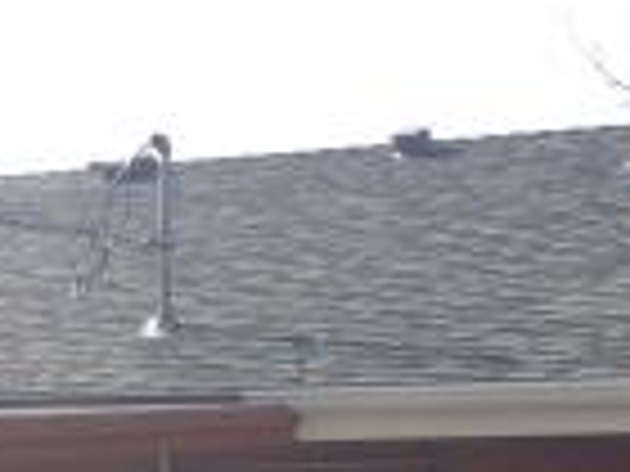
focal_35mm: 146
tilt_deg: -3.7
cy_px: 868
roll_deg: -1.3
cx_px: 472
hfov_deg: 13.5
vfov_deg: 9.6
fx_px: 2657
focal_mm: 3.3
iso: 32
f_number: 2.4
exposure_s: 1/673
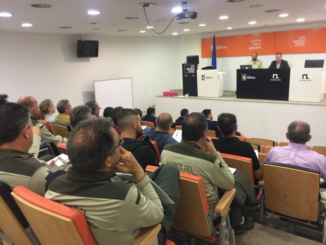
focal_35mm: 29
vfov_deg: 48.2
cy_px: 122
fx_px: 273
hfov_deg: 61.7
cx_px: 163
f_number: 2.2
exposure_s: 1/17
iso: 64
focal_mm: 4.15
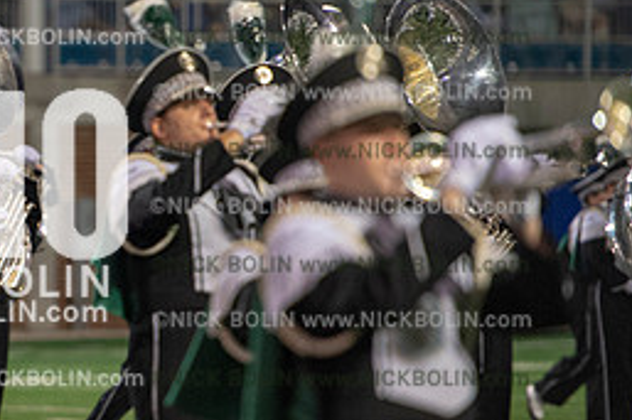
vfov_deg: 3.1
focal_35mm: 440
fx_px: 7719
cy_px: 206
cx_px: -47
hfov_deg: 4.7
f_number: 2.8
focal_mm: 195
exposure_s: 1/500
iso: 4000
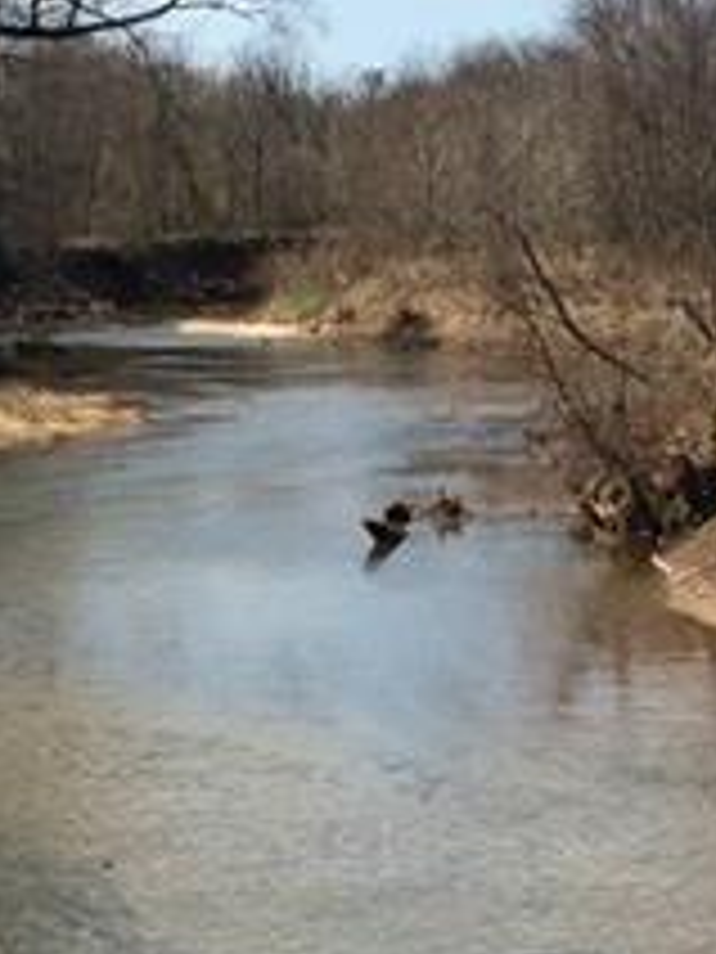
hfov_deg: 14.1
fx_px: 2896
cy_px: 423
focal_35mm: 105
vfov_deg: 18.7
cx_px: 270
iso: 32
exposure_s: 1/2564
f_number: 2.2
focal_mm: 4.15
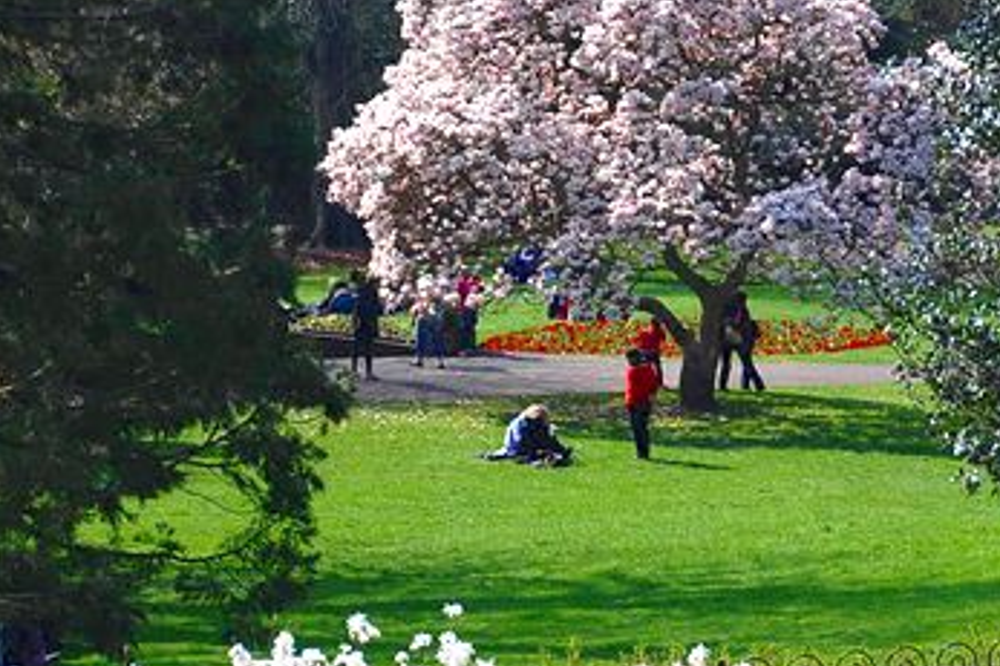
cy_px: 308
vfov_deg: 6.4
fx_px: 5969
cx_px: 586
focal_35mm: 215
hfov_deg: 9.6
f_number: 6.3
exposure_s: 1/640
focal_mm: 92
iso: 200
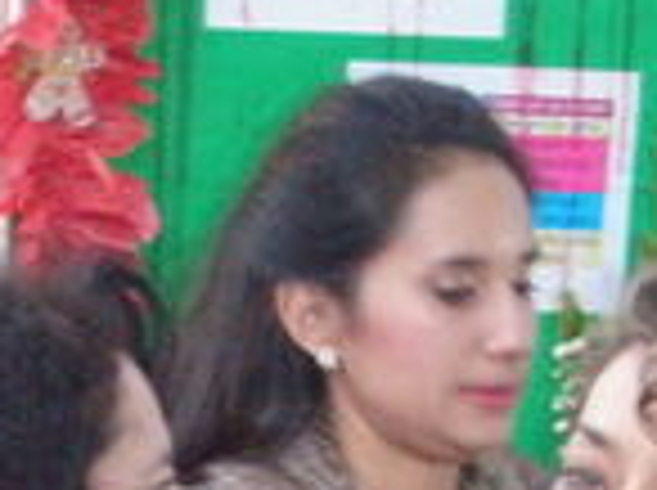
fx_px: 6575
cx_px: -45
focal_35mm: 347
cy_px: 697
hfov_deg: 5.7
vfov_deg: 4.3
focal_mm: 14.11
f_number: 5
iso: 640
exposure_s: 1/60
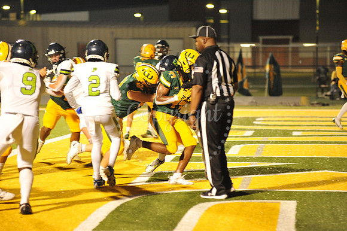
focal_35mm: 185
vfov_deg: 7.4
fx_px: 1782
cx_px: 174
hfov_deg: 11.1
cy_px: 116
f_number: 4
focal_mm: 185
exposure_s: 1/320
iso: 6400
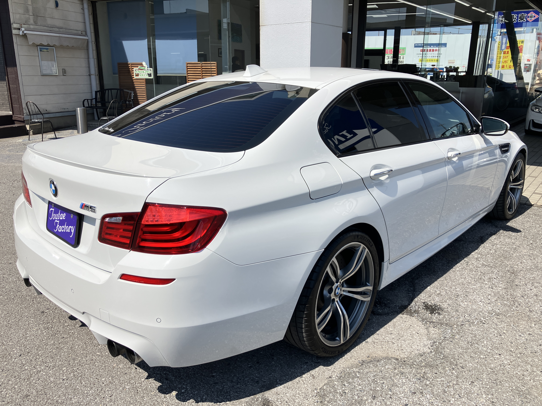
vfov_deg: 49.7
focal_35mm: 28
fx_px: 438
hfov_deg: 63.4
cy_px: 203
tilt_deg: -15.4
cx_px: 271
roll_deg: -0.4
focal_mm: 3.99
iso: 32
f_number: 1.8
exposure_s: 1/2433
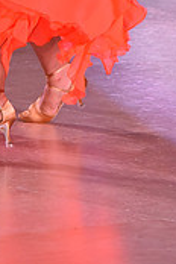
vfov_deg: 3.5
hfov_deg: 2.4
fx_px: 4268
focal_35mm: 582
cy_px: -159
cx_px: 4
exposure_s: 1/320
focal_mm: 175
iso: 2500
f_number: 6.3
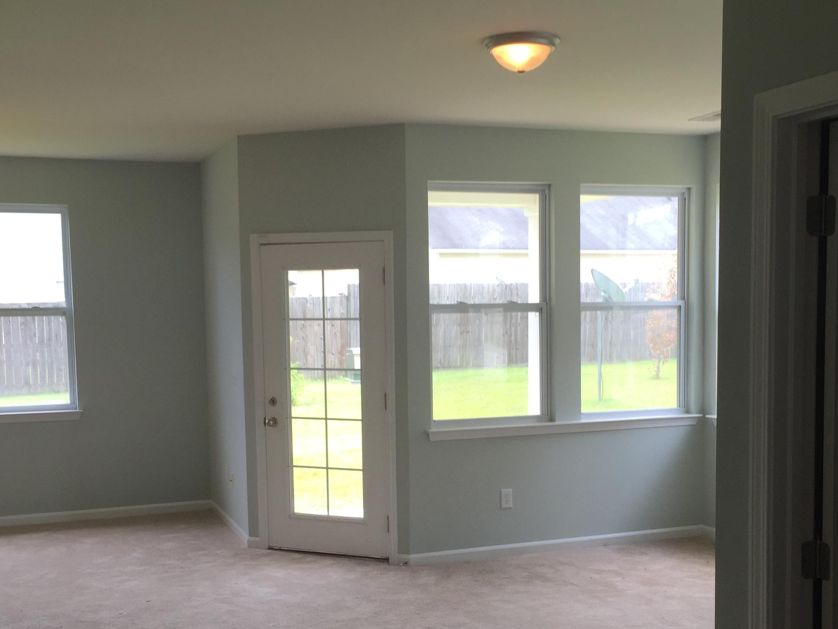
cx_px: 439
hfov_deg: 42.1
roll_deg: +0.3
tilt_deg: -4.6
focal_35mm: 45
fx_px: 1089
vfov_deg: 32.0
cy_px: 400
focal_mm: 4.15
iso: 32
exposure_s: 1/120
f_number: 2.2
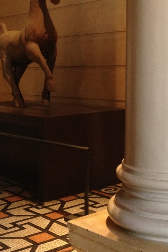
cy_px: 52
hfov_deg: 19.2
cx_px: 147
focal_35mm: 70
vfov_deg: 28.3
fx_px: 490
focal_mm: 4.28
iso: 250
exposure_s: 1/20
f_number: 2.4
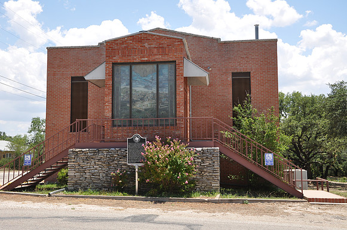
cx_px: 174
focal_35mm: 39
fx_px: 375
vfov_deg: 34.1
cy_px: 115
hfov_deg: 49.6
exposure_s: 1/200
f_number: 8
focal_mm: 26
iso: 200
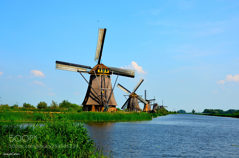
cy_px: 79
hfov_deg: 37.9
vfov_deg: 25.6
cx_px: 120
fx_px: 348
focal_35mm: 52
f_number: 9
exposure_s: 1/320
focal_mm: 35
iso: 100
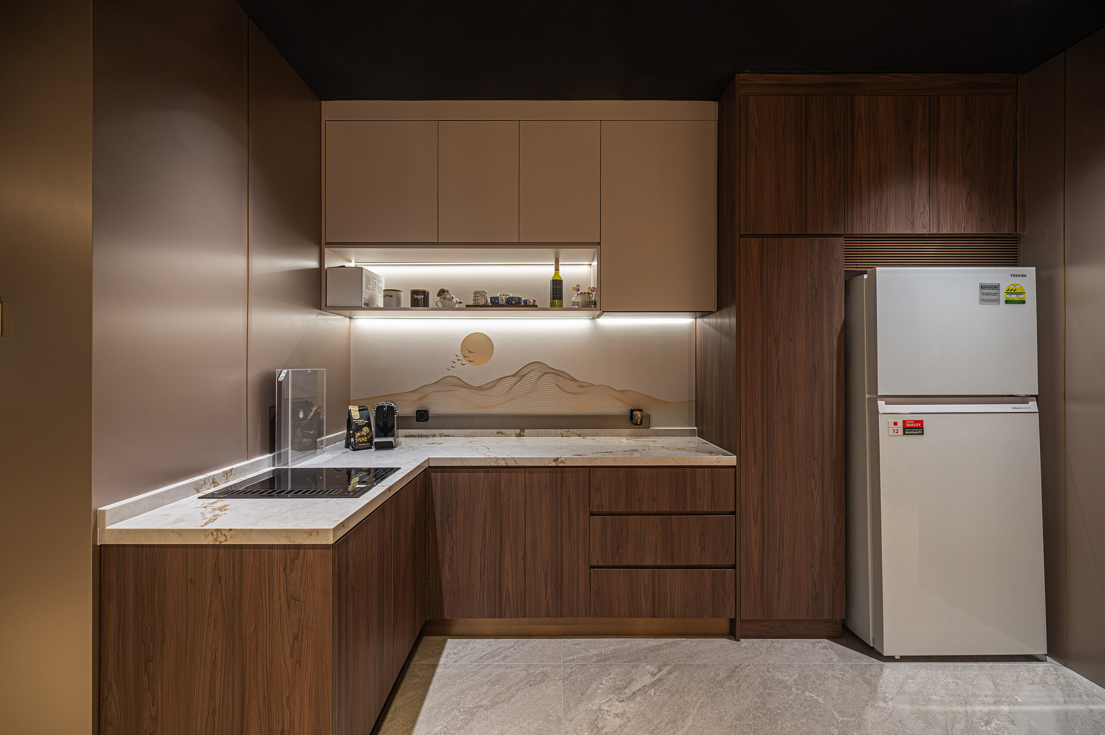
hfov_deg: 104.3
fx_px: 429
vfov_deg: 81.1
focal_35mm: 14
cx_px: 552
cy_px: 368
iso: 640
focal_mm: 14
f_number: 5.6
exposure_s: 1/15
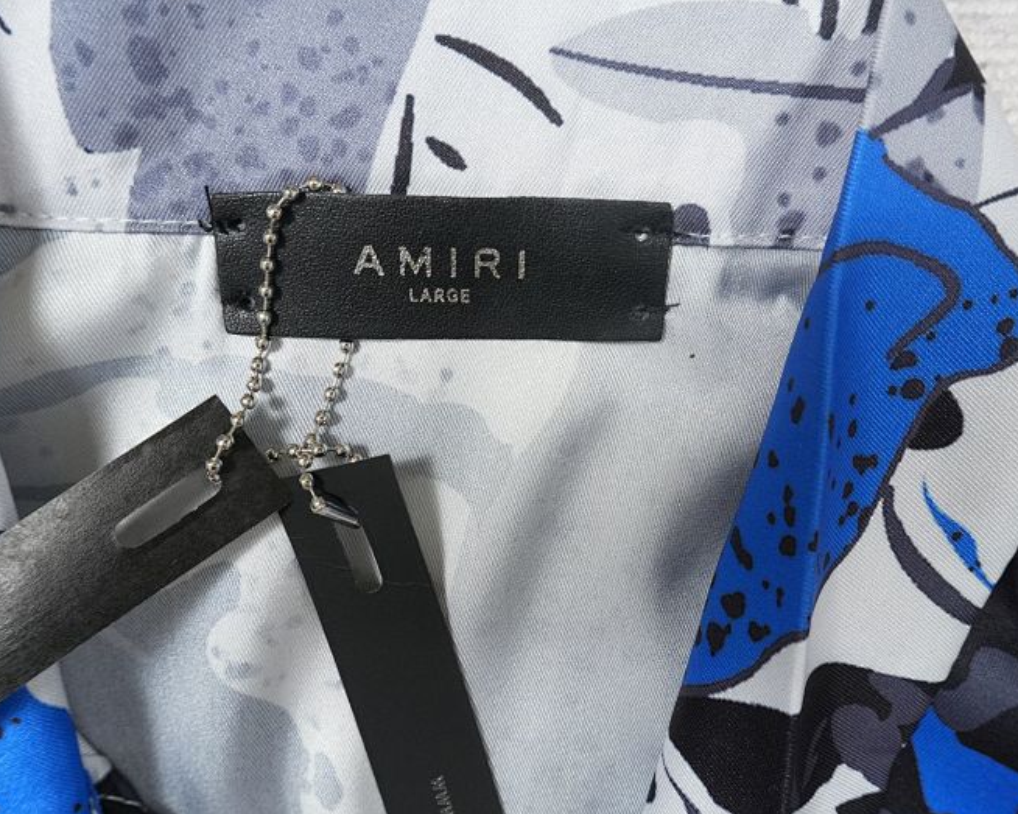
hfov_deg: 57.1
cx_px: 540
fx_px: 934
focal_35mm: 31
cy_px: 410
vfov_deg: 47.1
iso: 1600
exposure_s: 1/100
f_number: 10
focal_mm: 18
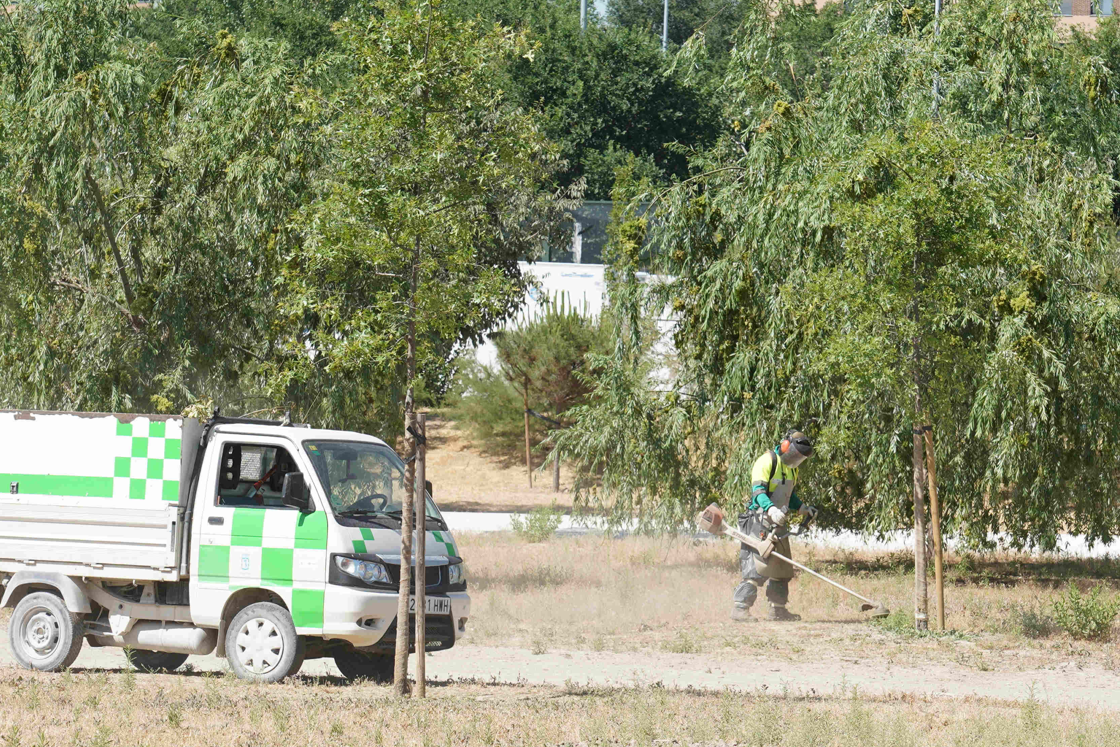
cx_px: 734
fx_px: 5288
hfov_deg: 12.1
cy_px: 470
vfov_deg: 8.1
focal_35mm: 170
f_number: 9.5
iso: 200
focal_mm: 94
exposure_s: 1/350
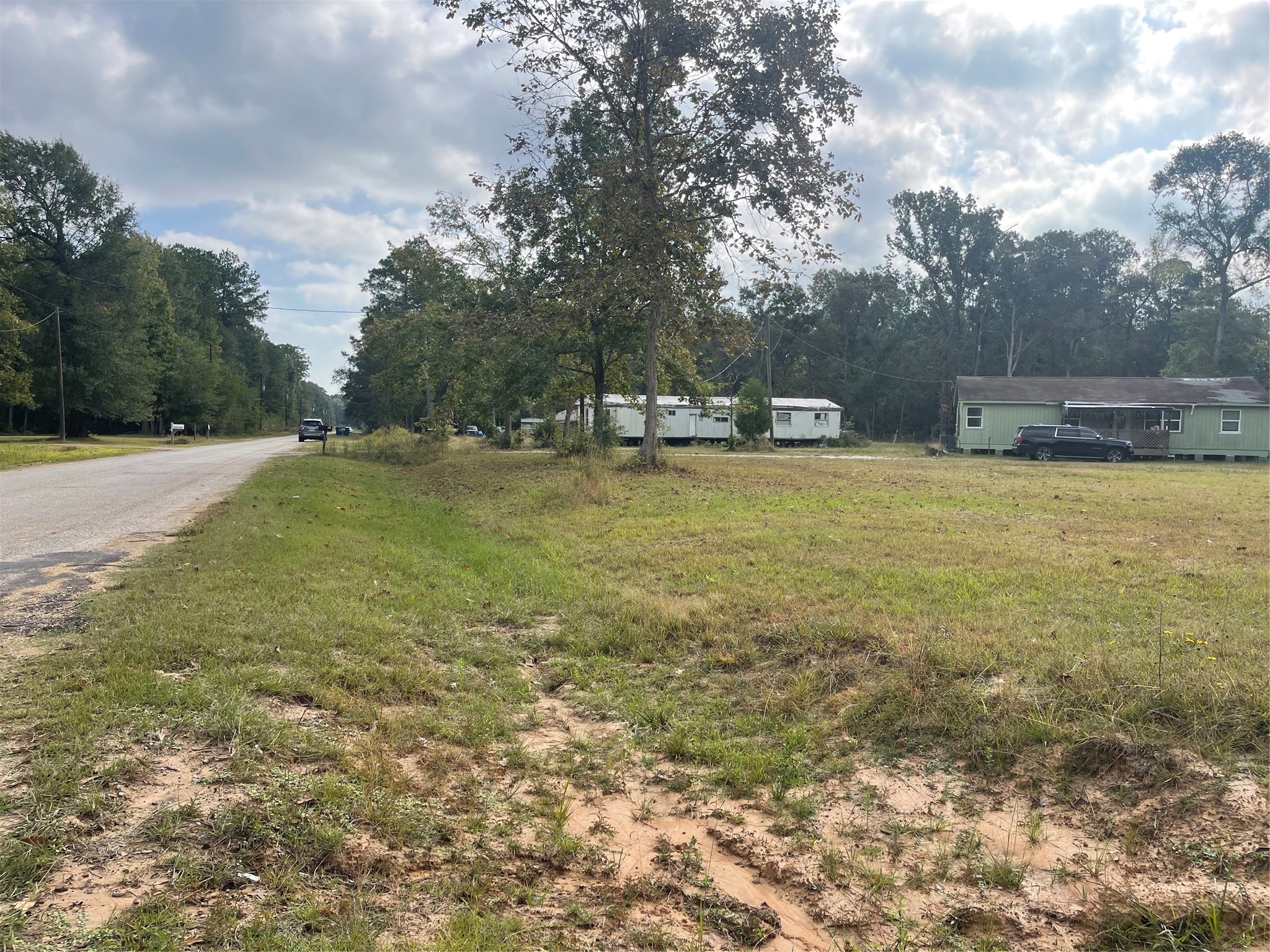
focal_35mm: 25
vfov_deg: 54.9
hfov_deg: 69.4
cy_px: 476
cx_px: 635
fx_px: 917
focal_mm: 5.1
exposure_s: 1/2786
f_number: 1.6
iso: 32
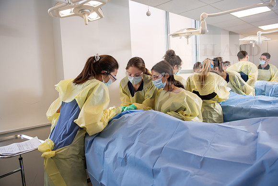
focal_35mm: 26
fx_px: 201
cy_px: 93
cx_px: 139
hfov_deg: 69.4
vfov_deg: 49.6
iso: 500
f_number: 4
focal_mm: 26
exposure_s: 1/200
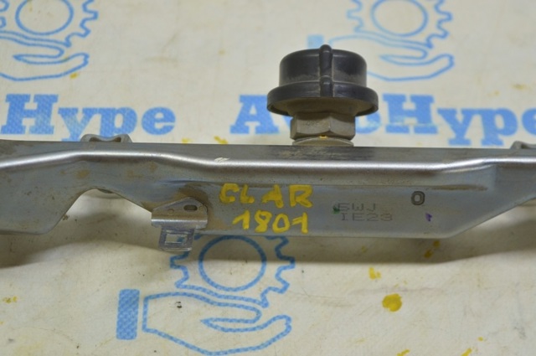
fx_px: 1227
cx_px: 268
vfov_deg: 16.5
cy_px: 178
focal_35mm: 82
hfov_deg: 24.6
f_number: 5.6
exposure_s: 1/25
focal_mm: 55
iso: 400
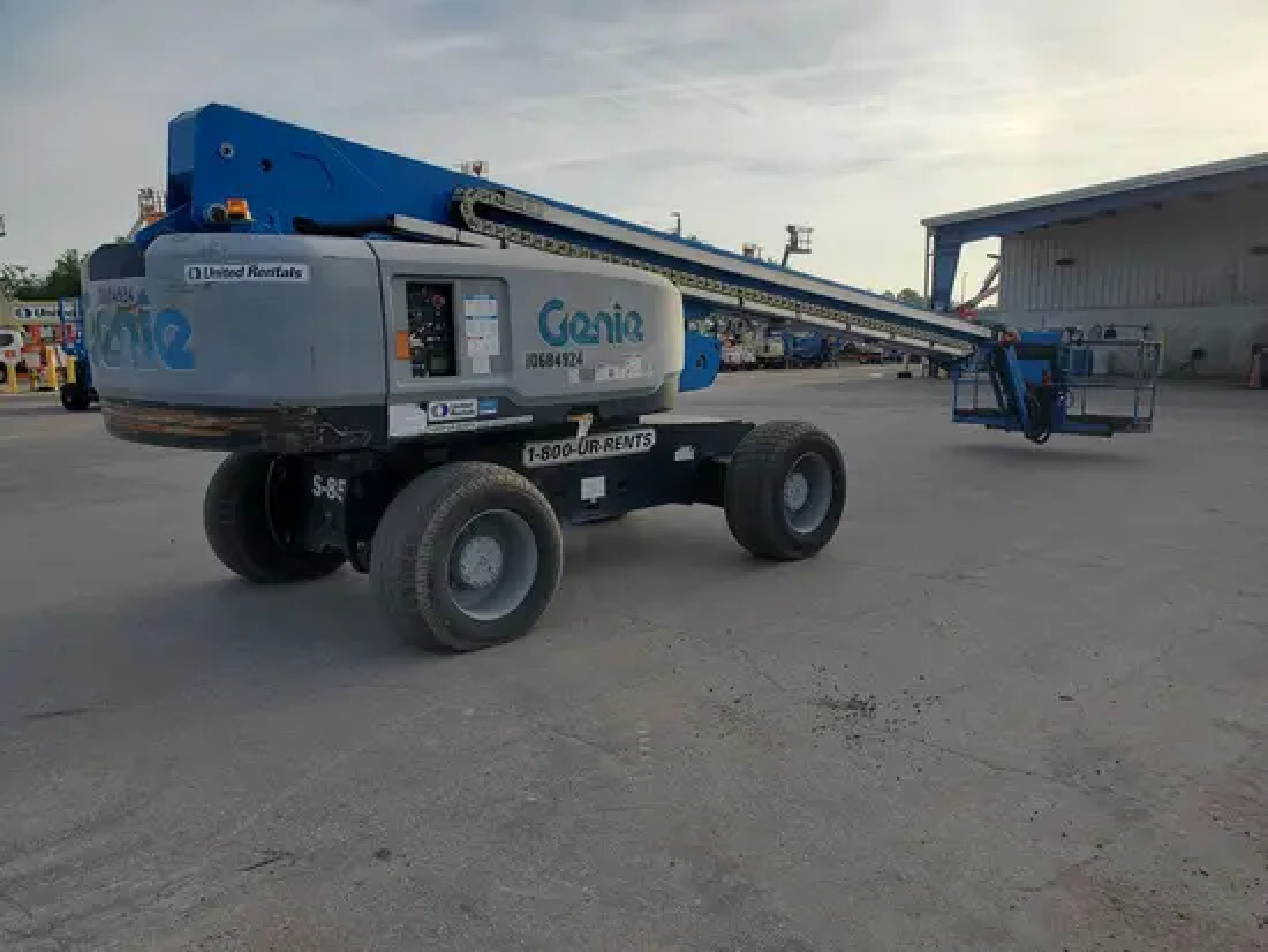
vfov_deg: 53.1
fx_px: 953
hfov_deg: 67.3
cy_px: 476
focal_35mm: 26
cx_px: 634
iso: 50
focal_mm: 4.3
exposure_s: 1/1297
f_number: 2.4
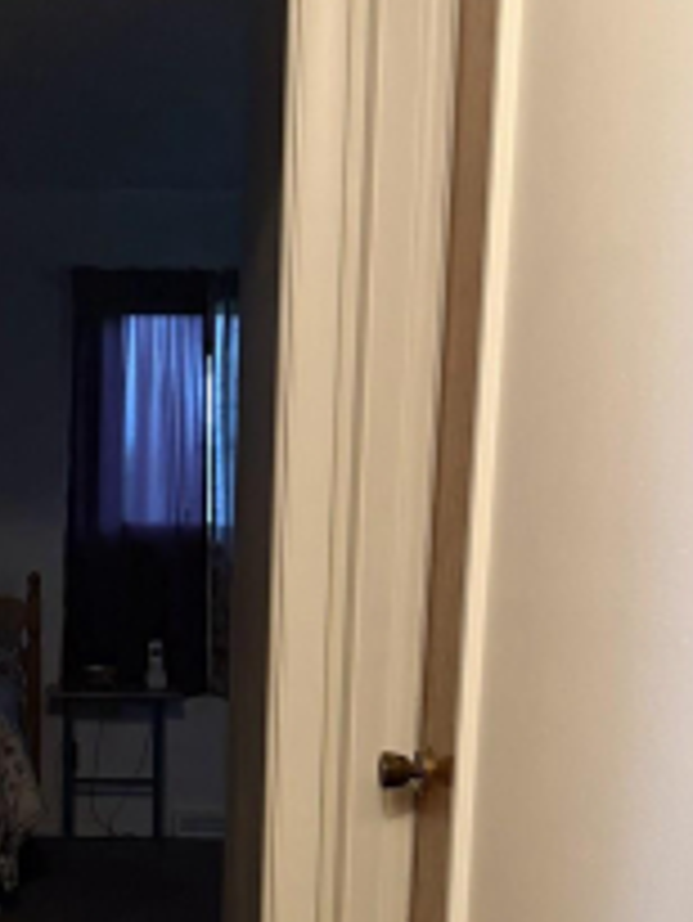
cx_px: 99
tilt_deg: -13.7
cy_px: 1005
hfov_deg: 18.7
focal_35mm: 78
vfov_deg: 23.5
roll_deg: -0.8
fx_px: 2080
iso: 500
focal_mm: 6.76
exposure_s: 1/60
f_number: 1.78
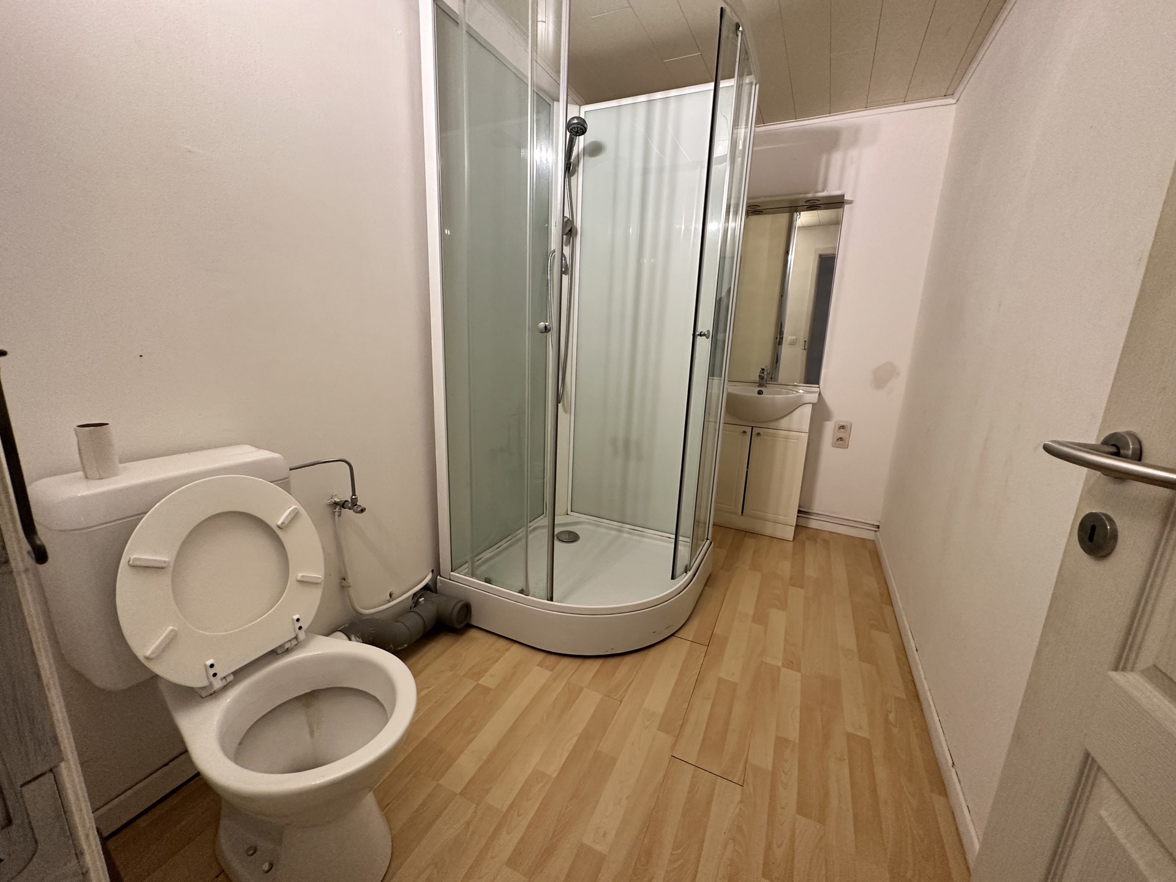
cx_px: 588
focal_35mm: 14
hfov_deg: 102.1
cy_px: 441
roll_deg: -1.5
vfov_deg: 85.7
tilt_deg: -13.8
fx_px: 476
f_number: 2.2
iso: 250
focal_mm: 2.22
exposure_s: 1/100
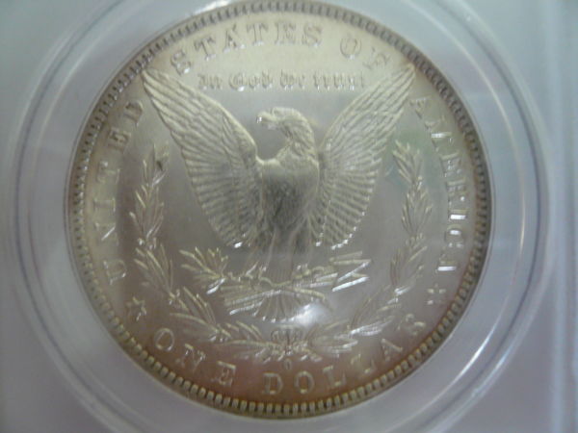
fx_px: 468
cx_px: 289
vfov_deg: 49.7
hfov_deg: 63.4
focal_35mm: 28
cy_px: 216
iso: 200
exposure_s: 1/8
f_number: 2.8
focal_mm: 4.6
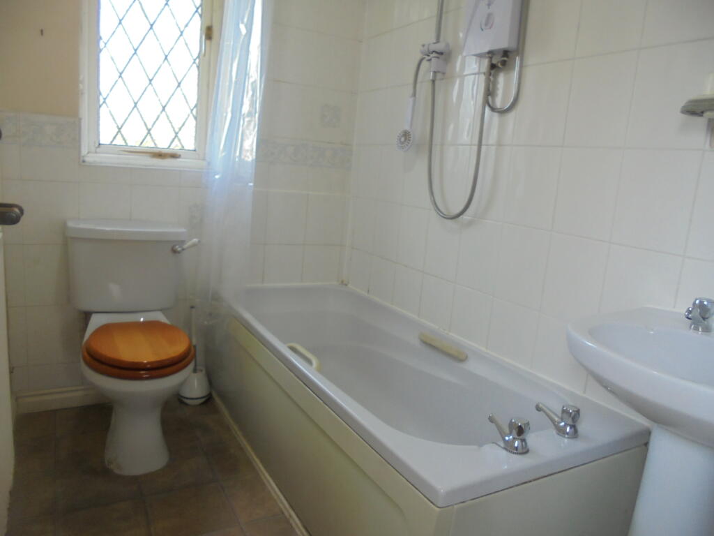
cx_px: 357
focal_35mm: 26
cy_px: 268
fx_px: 536
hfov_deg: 67.3
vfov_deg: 53.1
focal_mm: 4.6
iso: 200
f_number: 3.5
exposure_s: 1/30
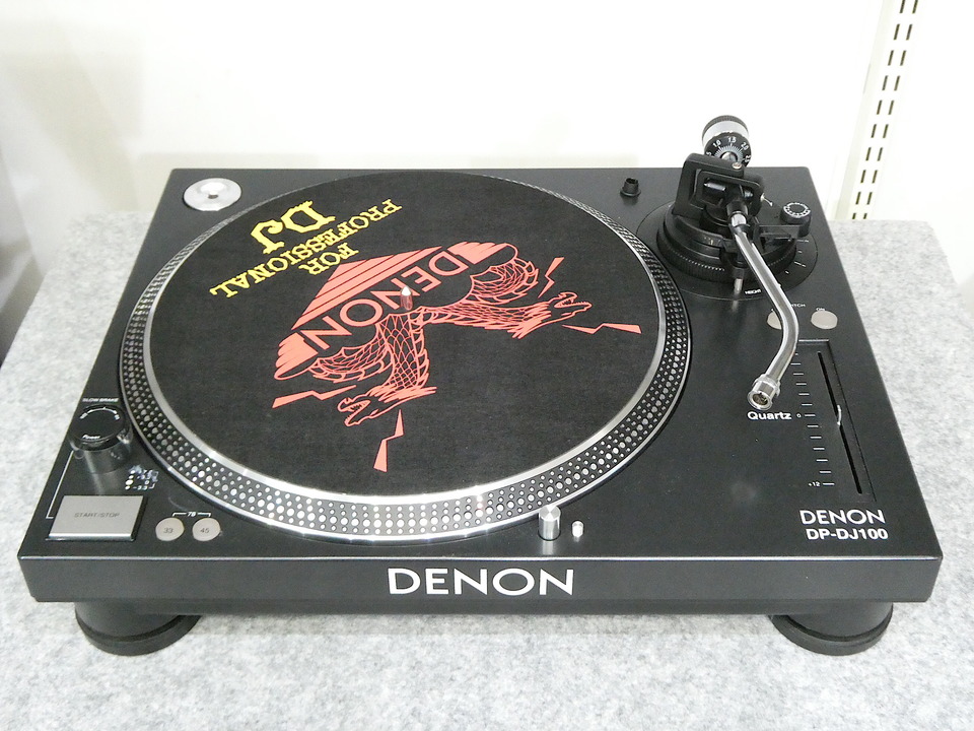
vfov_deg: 36.0
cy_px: 366
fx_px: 1125
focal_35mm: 40
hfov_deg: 46.8
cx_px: 487
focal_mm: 7.2
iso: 1600
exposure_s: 1/40
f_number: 3.8
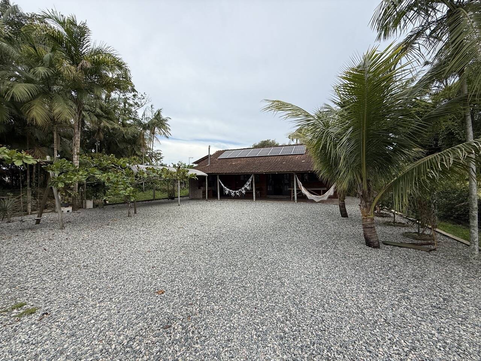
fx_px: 195
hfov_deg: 102.1
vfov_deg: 85.7
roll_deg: -0.1
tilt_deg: +0.2
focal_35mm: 14
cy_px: 180
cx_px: 240
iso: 50
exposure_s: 1/1211
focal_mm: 2.22
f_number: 2.2
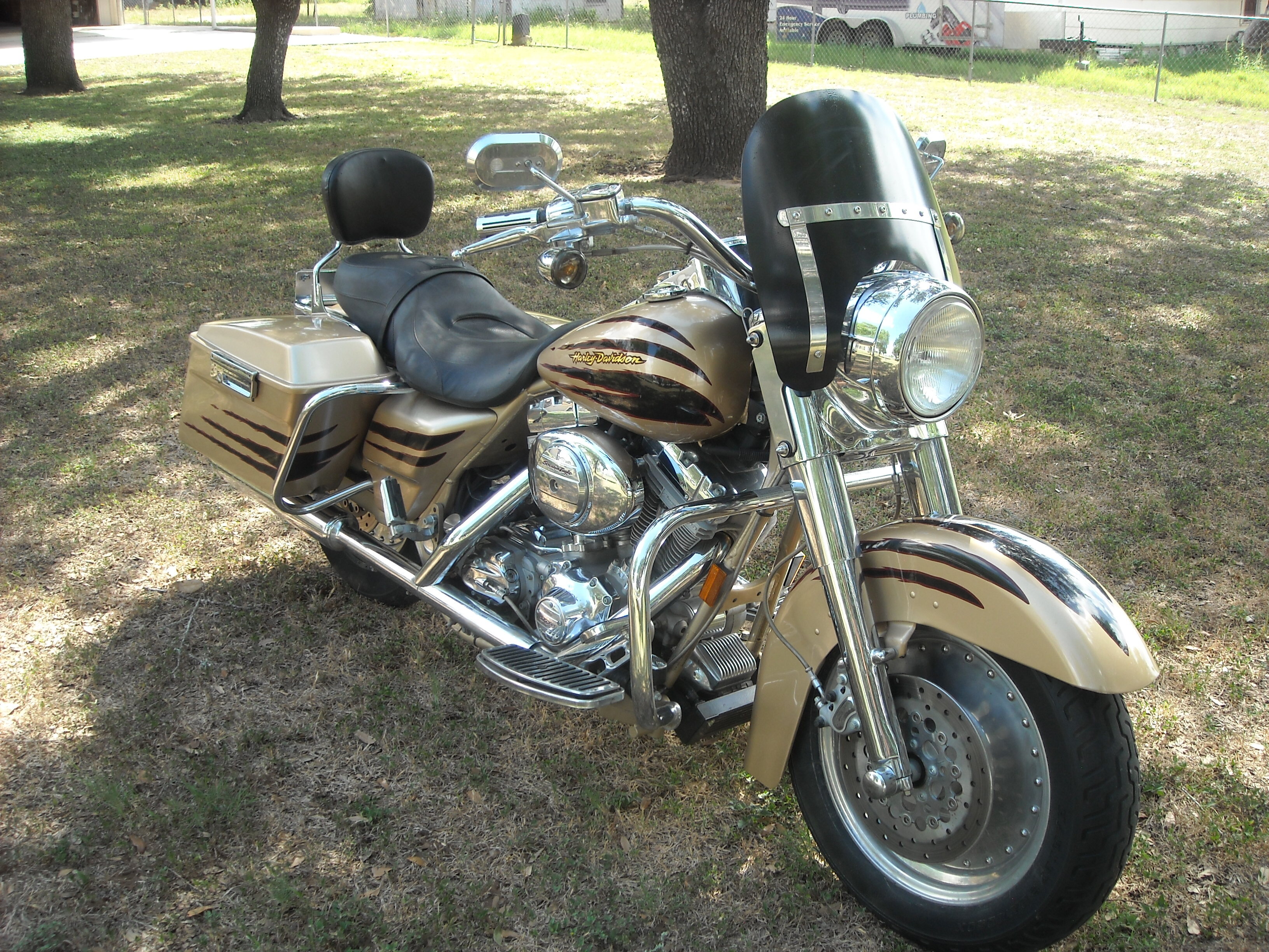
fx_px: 1283
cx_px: 634
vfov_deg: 40.7
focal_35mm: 35
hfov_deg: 52.6
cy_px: 476
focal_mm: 5.7
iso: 64
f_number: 2.8
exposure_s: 1/141
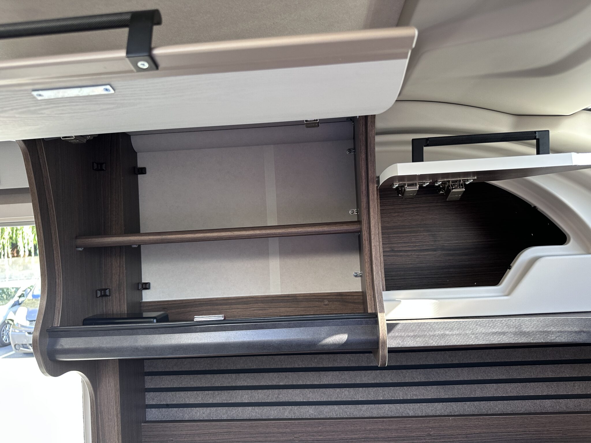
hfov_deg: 71.6
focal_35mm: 24
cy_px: 222
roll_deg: +3.7
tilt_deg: +4.7
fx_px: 410
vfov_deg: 56.8
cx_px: 296
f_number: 1.78
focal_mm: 6.86
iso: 160
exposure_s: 1/121
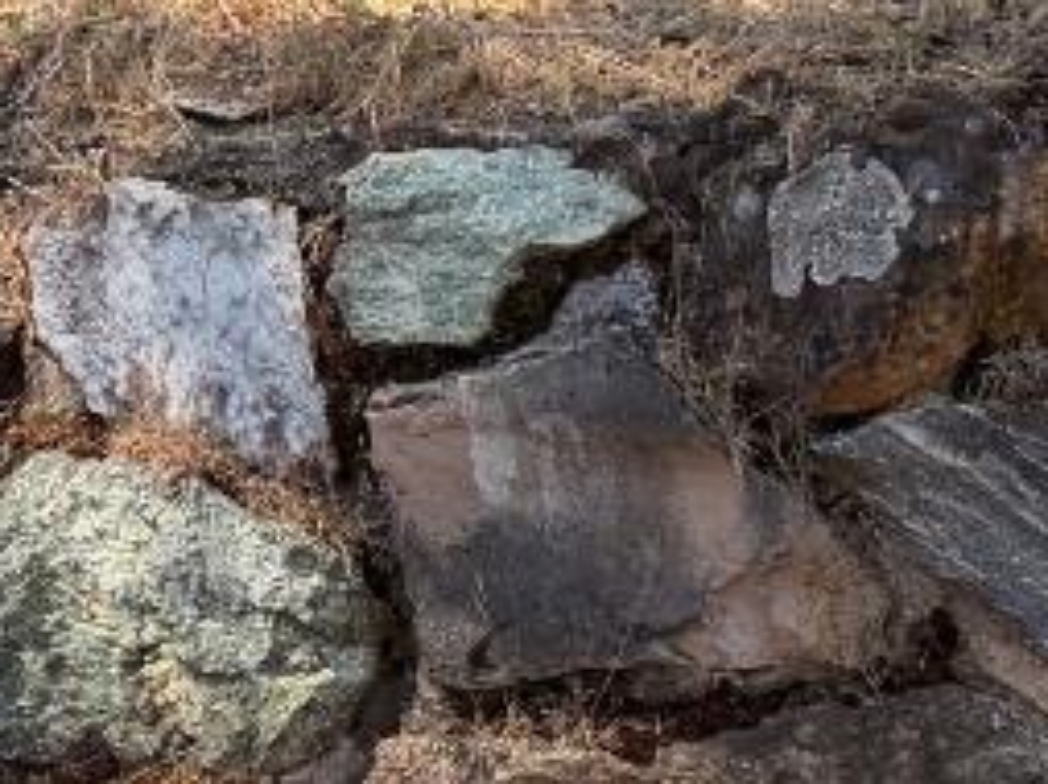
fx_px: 4295
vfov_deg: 10.4
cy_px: 600
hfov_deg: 12.8
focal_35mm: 142
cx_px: -734
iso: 100
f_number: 1.78
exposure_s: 1/979
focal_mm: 6.76
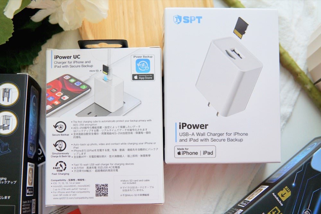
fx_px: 401
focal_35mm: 45
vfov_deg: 29.9
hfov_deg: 43.6
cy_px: 107
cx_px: 160
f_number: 4
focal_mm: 30
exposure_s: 1/60
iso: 320
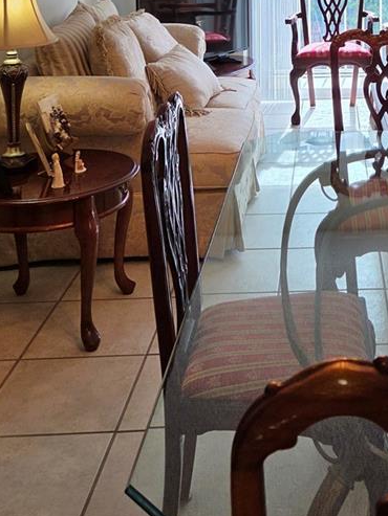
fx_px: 837
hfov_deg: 25.1
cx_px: 367
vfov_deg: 31.3
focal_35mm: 56
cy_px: -22
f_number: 1.8
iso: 50
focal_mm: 5.4
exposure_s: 1/120
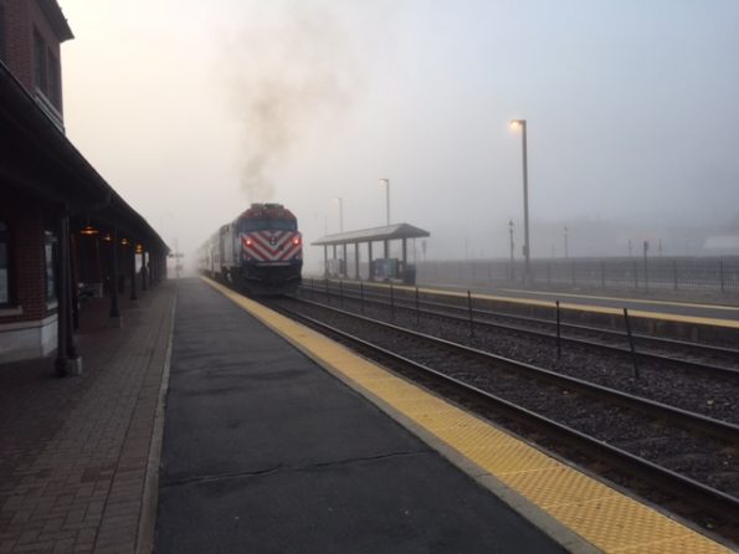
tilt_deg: -1.7
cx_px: 370
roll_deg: +0.9
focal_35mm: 29
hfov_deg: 61.7
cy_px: 277
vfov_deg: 48.2
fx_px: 619
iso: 32
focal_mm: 4.15
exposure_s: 1/196
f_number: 2.2
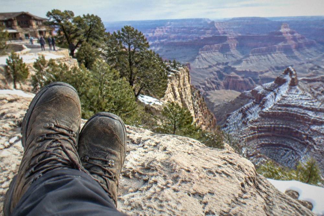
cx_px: 162
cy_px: 108
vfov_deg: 28.6
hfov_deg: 41.9
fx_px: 423
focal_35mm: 47
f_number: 9
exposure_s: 1/320
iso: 400
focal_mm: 47
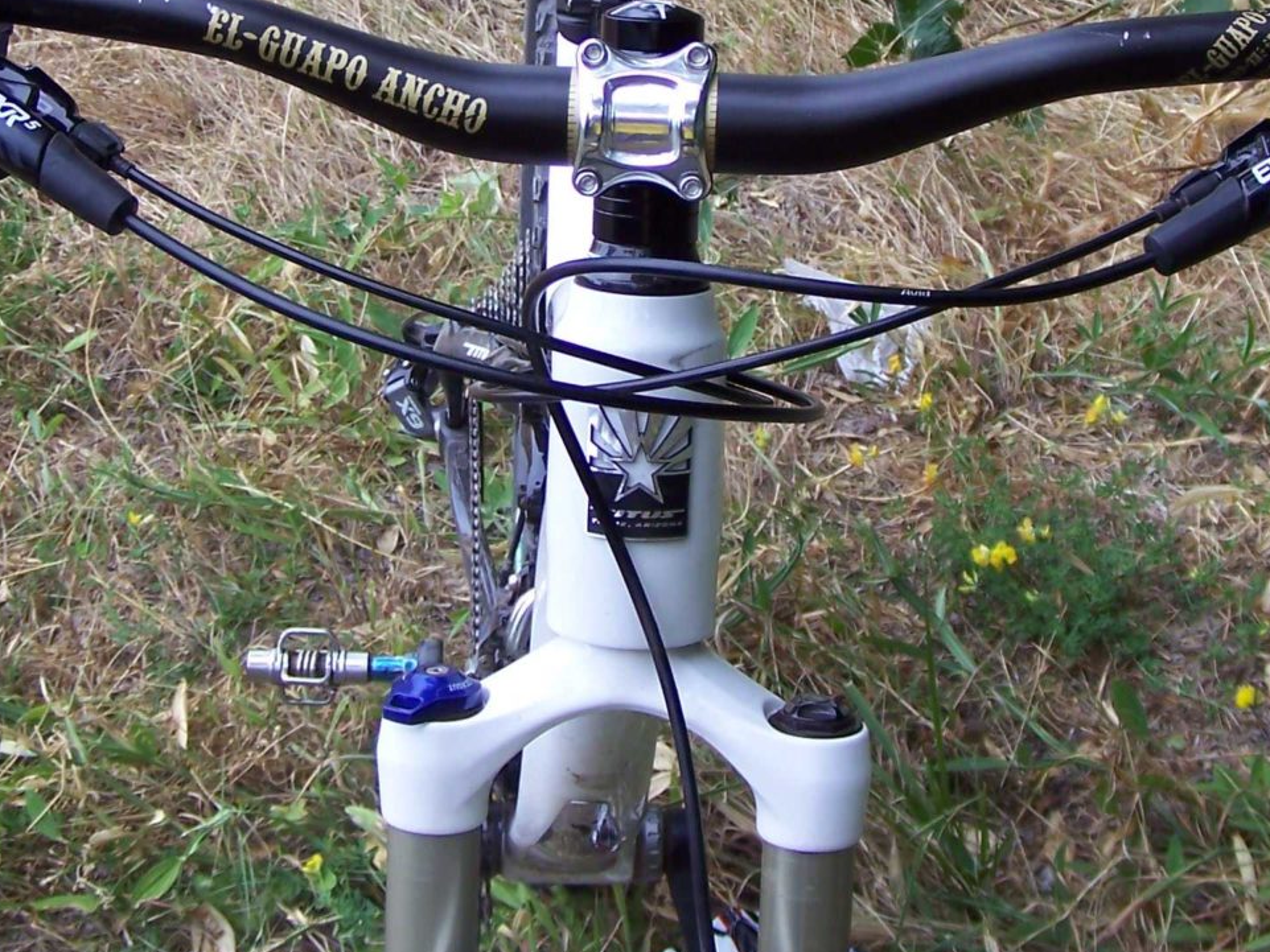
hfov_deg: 24.1
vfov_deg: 18.0
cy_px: 158
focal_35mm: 81
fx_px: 2972
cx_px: 667
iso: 64
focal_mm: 6.3
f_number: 2.8
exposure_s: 1/80
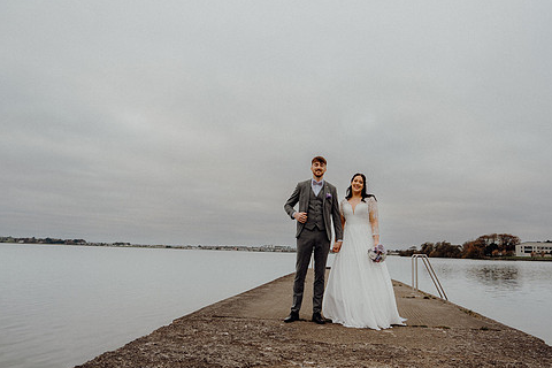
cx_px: 304
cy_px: 162
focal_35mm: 29
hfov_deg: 63.5
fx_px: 445
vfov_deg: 44.9
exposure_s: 1/200
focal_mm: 24
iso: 160
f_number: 3.5
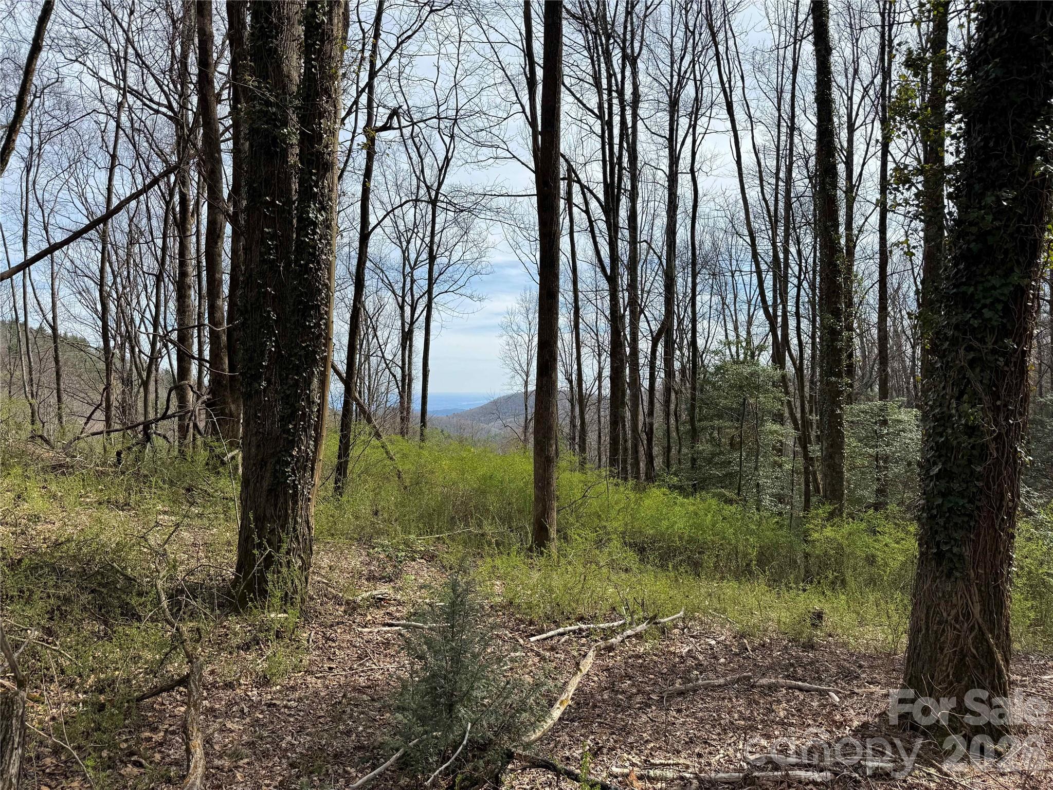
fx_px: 730
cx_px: 526
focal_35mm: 24
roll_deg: -0.6
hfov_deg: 71.6
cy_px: 395
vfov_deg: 56.8
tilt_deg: -2.9
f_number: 1.78
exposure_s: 1/3096
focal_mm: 6.76
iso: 80
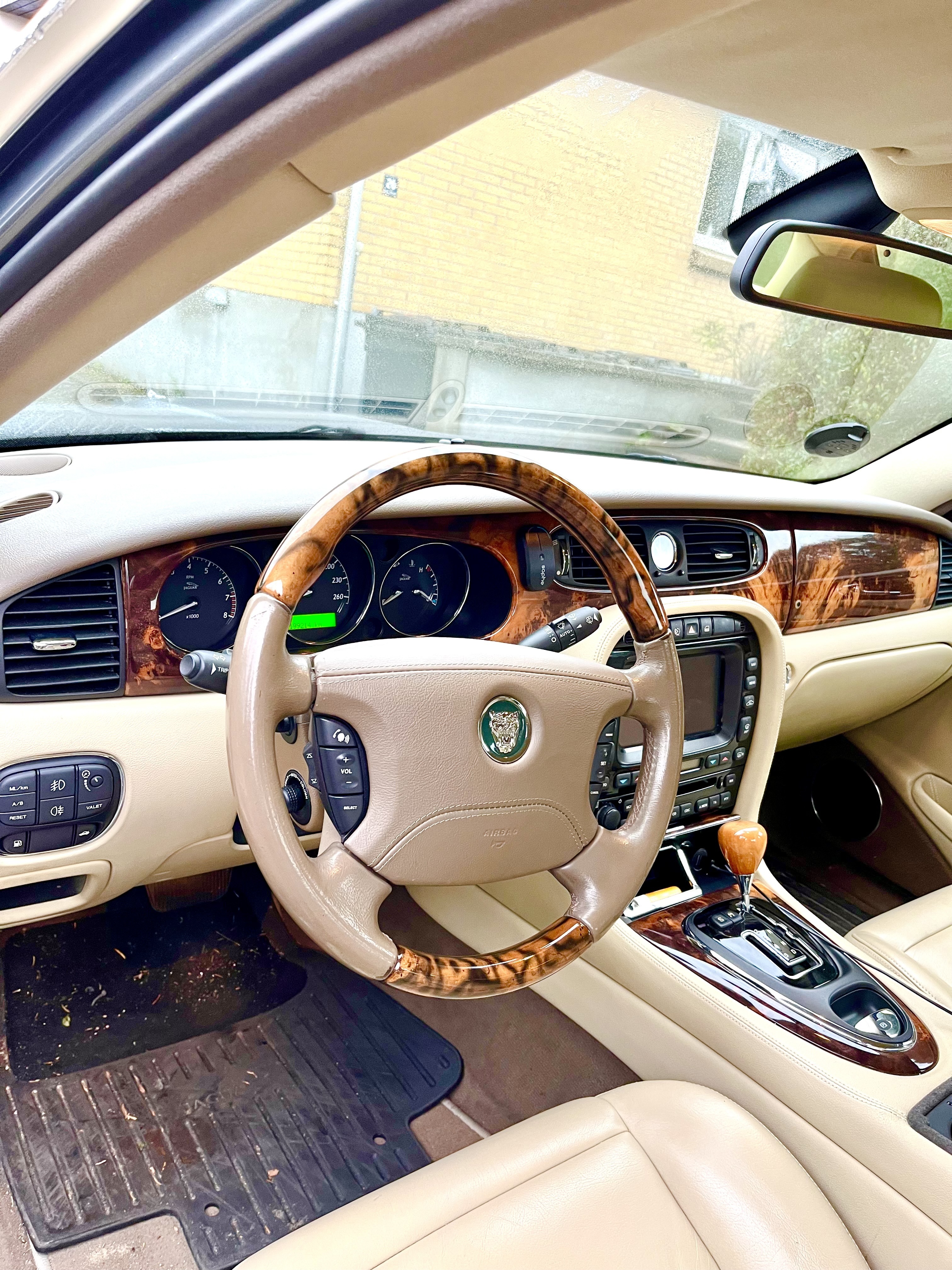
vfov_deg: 67.3
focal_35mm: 26
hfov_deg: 53.1
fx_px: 953
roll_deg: -8.3
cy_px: 635
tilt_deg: -17.0
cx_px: 476
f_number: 1.6
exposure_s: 1/65
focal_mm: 5.1
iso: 125
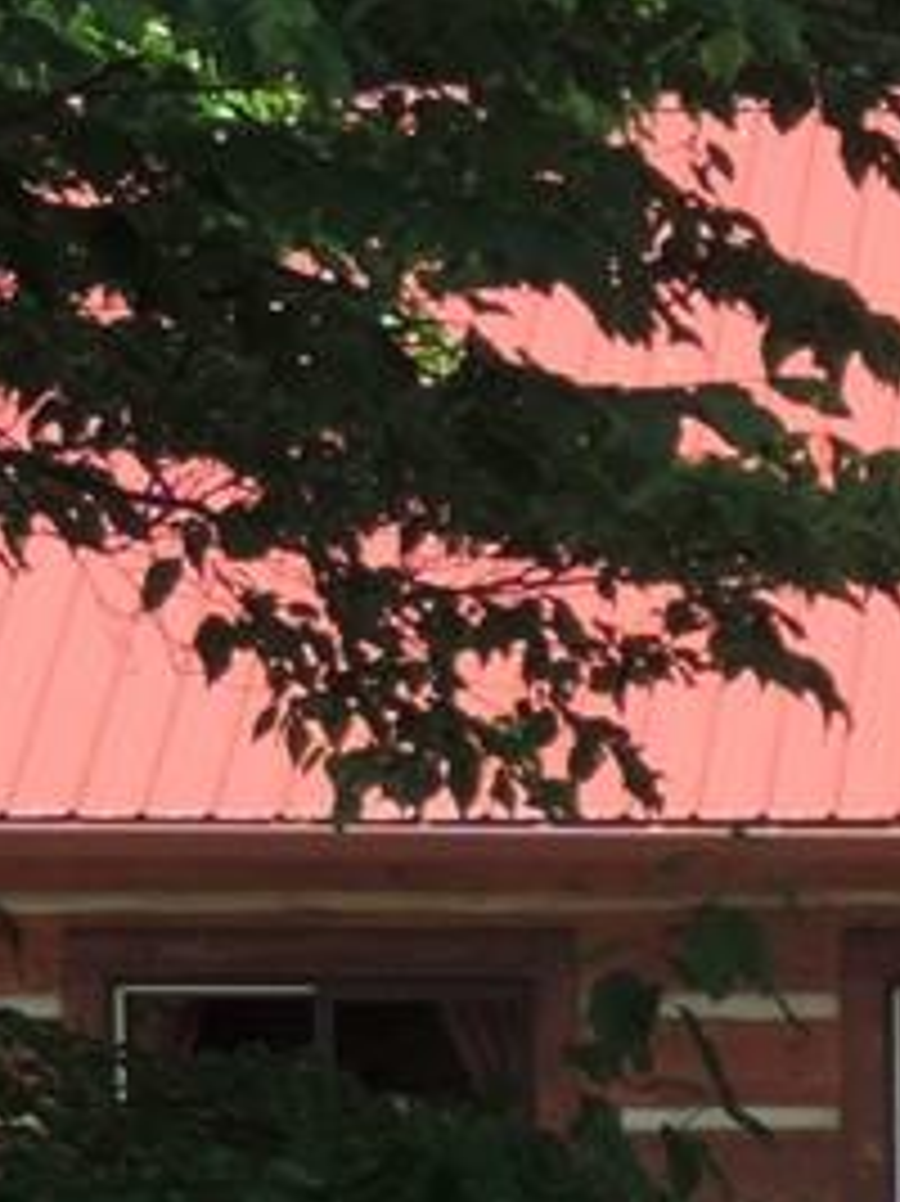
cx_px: 1926
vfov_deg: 6.9
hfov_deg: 5.0
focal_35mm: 288
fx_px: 9992
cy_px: 1143
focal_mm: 13.3
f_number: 3.9
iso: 80
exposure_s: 1/320
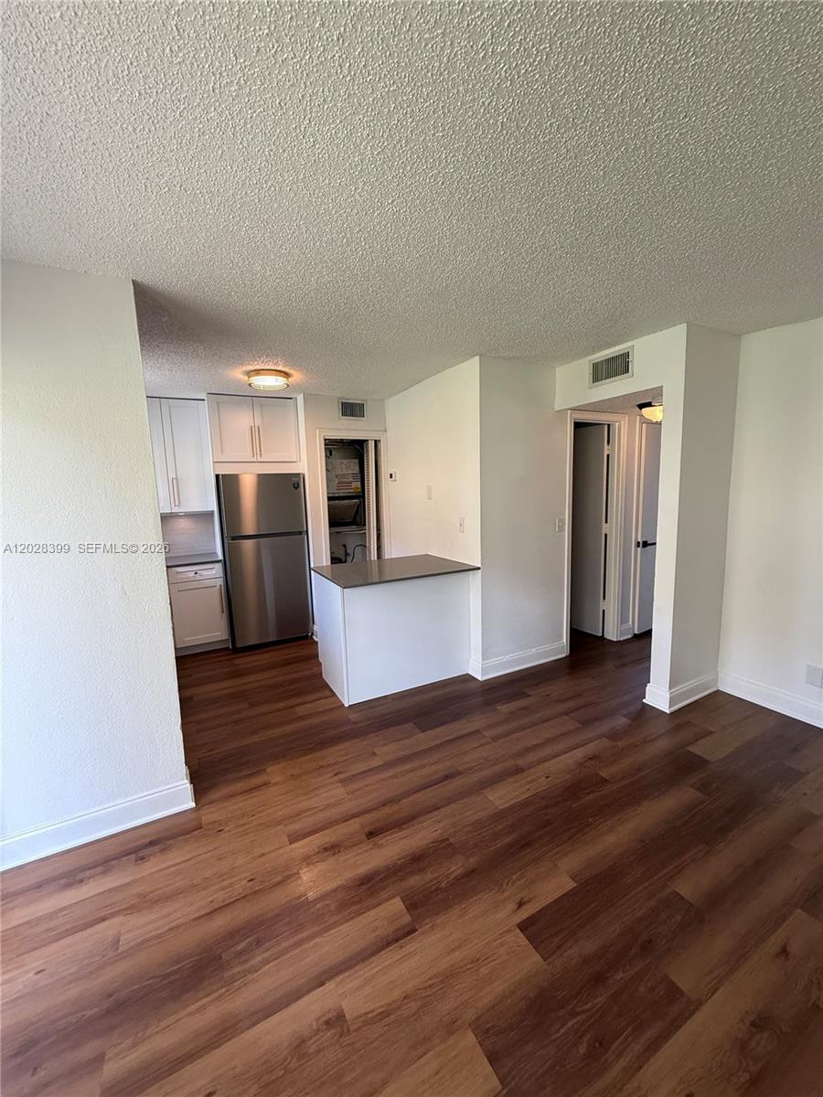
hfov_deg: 85.7
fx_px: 444
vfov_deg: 102.1
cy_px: 548
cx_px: 412
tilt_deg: -6.9
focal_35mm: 14
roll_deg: +1.0
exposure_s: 1/99
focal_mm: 2.22
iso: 200
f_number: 2.2
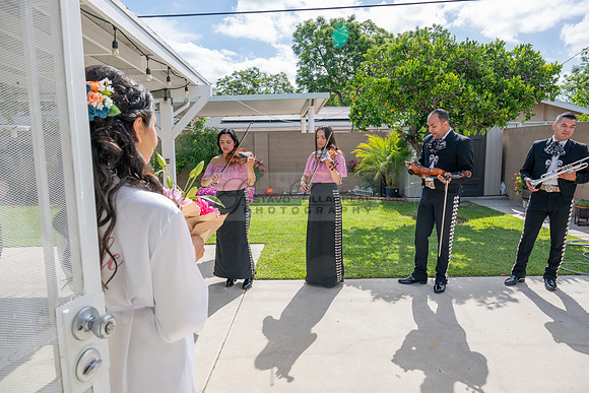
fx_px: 393
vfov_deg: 53.2
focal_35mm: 24
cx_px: 294
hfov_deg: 73.7
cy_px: 196
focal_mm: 24
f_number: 7.1
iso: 200
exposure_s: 1/500
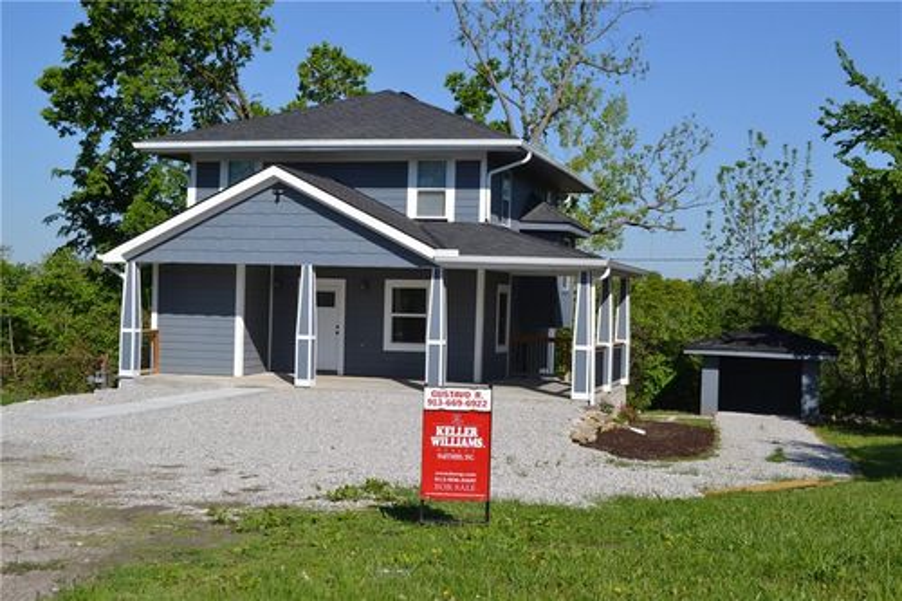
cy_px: 300
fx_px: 1202
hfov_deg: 41.1
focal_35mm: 48
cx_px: 451
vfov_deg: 28.1
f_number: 8
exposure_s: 1/250
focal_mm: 32
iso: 100
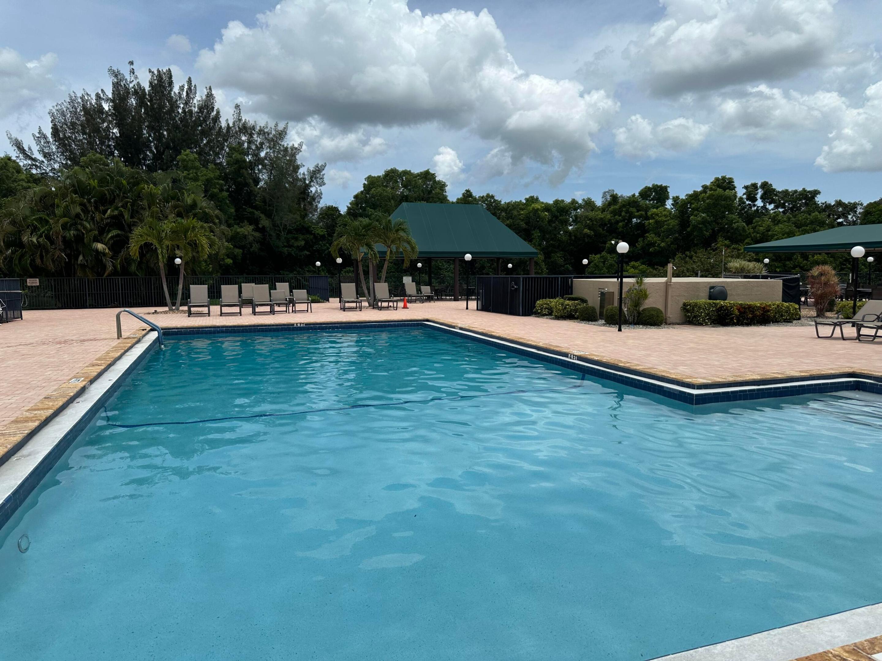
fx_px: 612
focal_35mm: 24
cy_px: 330
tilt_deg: -2.9
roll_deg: -2.5
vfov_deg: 56.8
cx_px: 441
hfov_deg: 71.6
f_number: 1.78
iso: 80
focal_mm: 6.86
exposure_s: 1/7042
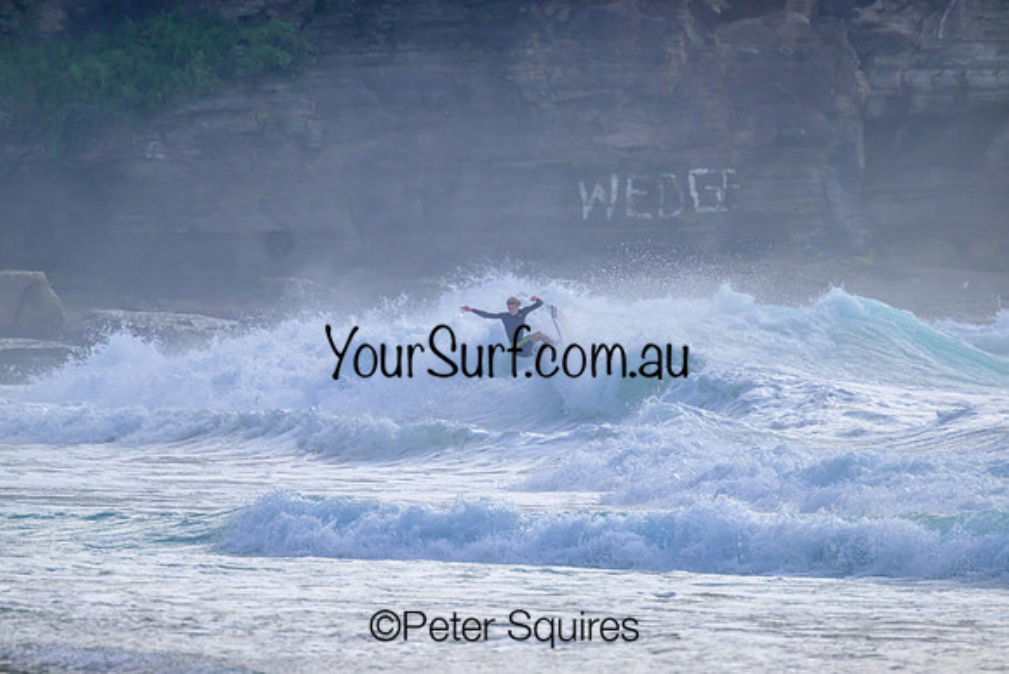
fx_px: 22999
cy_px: 337
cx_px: 504
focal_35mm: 820
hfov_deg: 2.5
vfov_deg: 1.7
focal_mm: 800
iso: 1250
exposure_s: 1/2000
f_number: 11
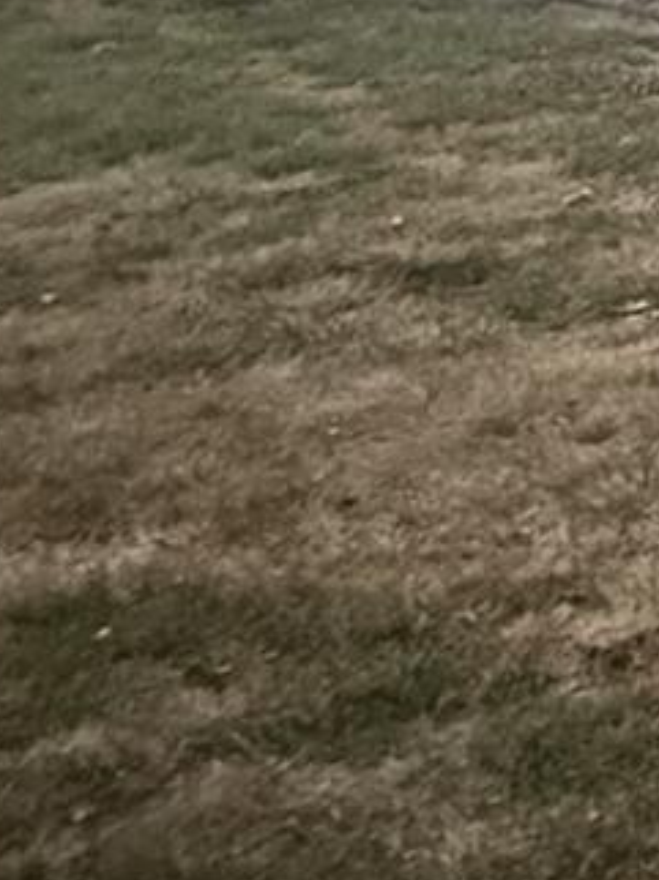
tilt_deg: +4.5
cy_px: -374
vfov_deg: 20.0
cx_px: 1791
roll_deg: -0.5
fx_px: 2211
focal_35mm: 87
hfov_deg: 11.9
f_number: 2.2
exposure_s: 1/30
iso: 1250
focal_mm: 2.22
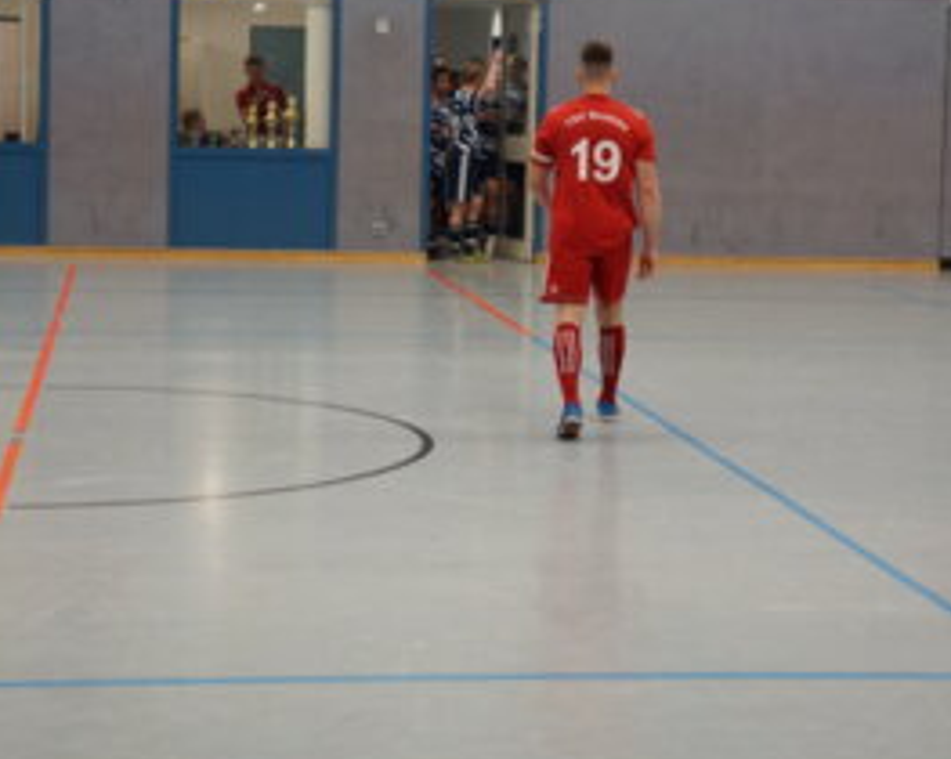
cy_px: 235
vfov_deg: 17.4
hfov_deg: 21.8
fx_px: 2467
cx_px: 477
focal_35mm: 88
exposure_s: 1/80
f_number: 4.5
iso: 800
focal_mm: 41
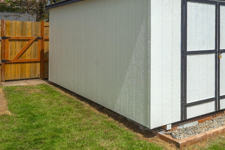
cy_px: 41
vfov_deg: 38.1
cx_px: 175
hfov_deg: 52.7
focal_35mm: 34
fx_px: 213
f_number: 7.1
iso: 80
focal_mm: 21
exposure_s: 1/500
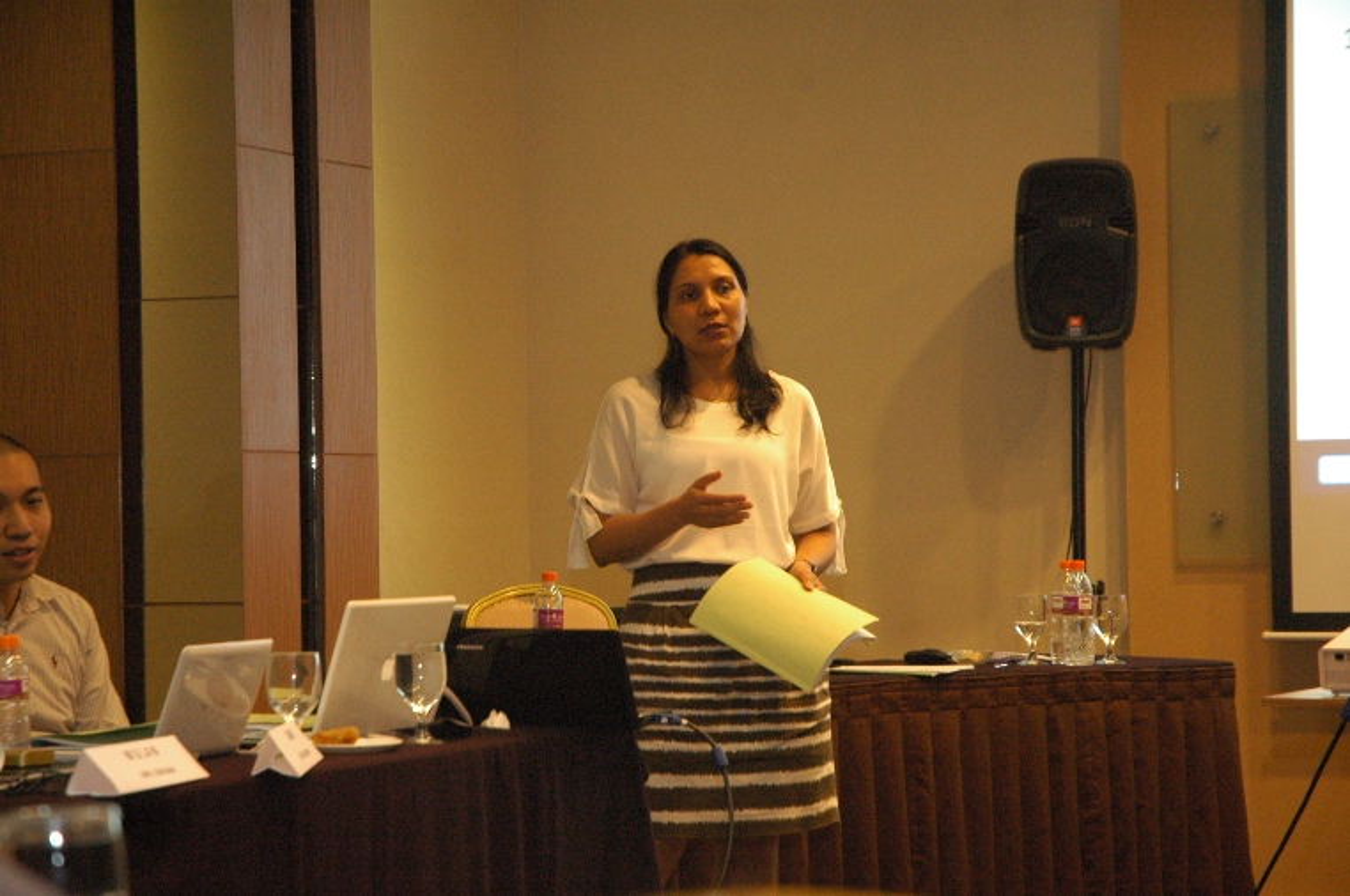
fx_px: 3932
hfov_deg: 19.5
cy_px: 448
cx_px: 675
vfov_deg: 13.0
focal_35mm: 105
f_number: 4.5
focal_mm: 70
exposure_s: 1/25
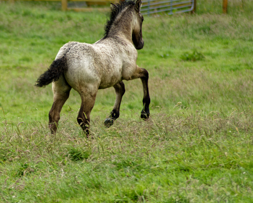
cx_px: 22
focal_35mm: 530
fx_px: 3969
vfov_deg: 2.9
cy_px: 93
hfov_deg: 3.6
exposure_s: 1/1600
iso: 800
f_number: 5
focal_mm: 200
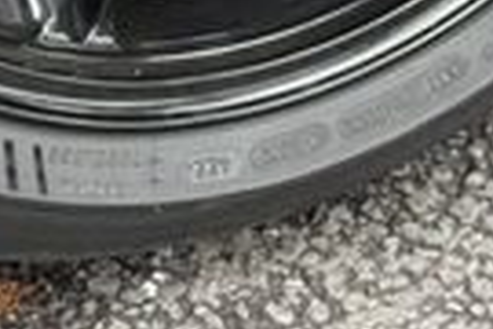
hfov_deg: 8.7
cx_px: 427
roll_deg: -7.6
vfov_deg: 5.6
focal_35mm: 237
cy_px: -479
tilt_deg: -30.5
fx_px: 3245
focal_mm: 6.76
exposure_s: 1/60
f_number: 1.78
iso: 125
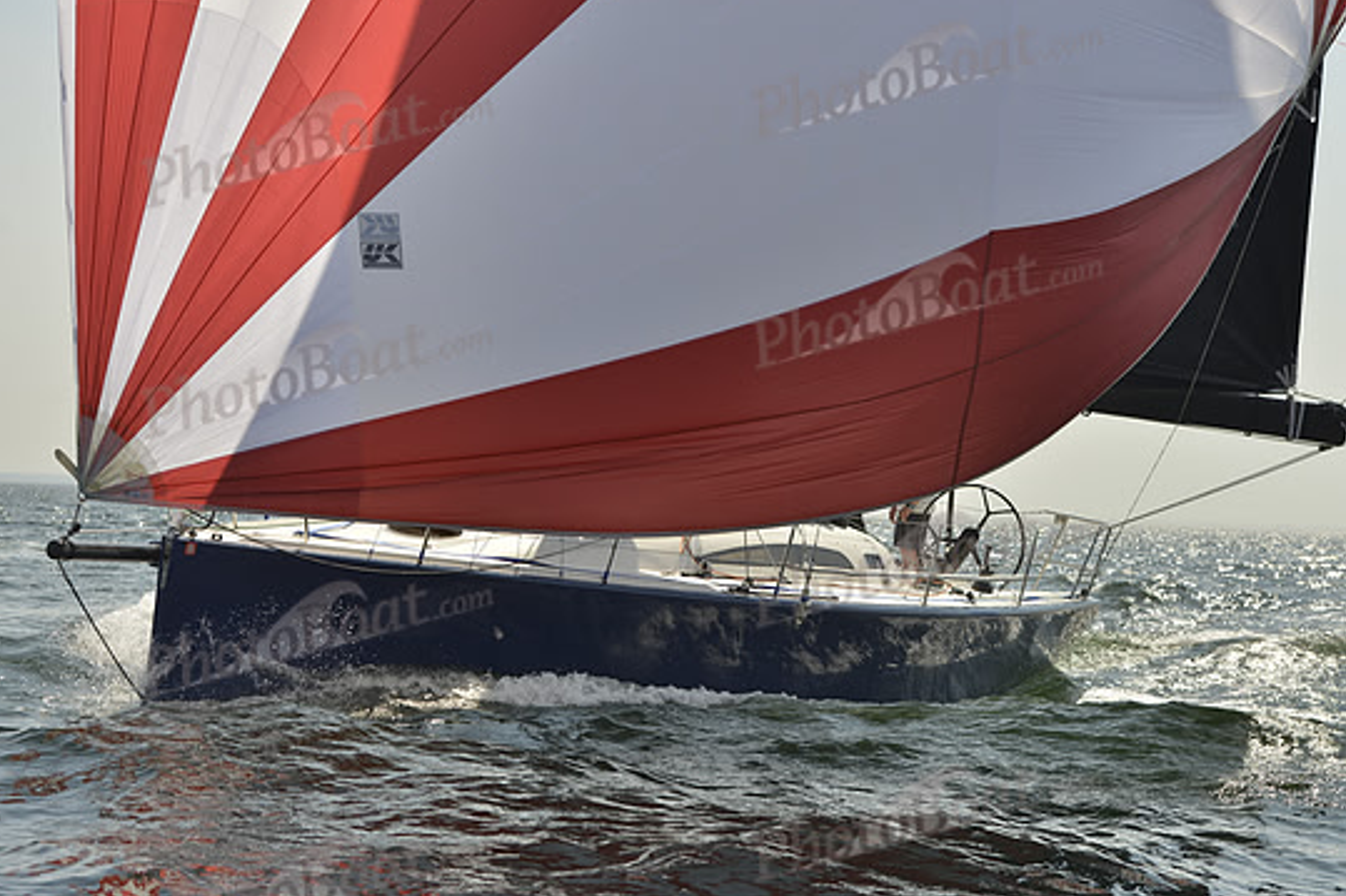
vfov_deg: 16.3
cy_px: 468
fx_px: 3140
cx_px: 624
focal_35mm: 84
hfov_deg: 24.2
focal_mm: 78
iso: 200
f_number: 7.1
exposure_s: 1/1250
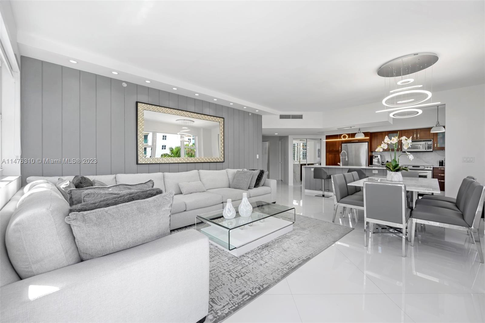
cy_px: 162
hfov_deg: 104.3
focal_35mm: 14
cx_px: 242
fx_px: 189
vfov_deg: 81.2
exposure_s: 1/8
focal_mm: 14
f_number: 8
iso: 100
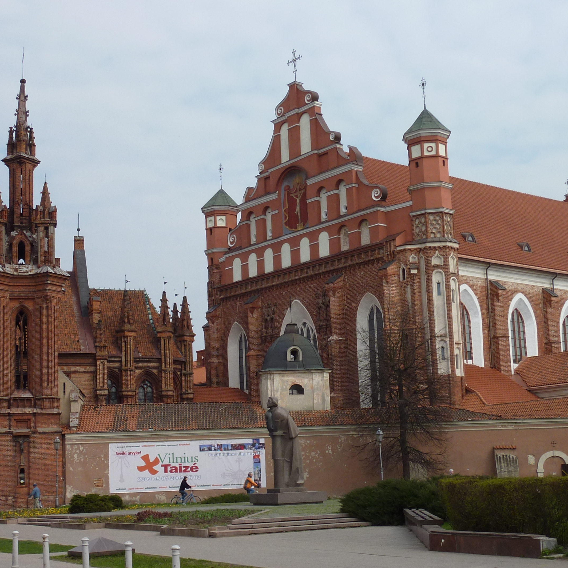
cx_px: 246
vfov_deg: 32.1
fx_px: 984
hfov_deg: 32.2
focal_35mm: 53
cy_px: 333
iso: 80
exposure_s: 1/500
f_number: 5
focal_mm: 5.7
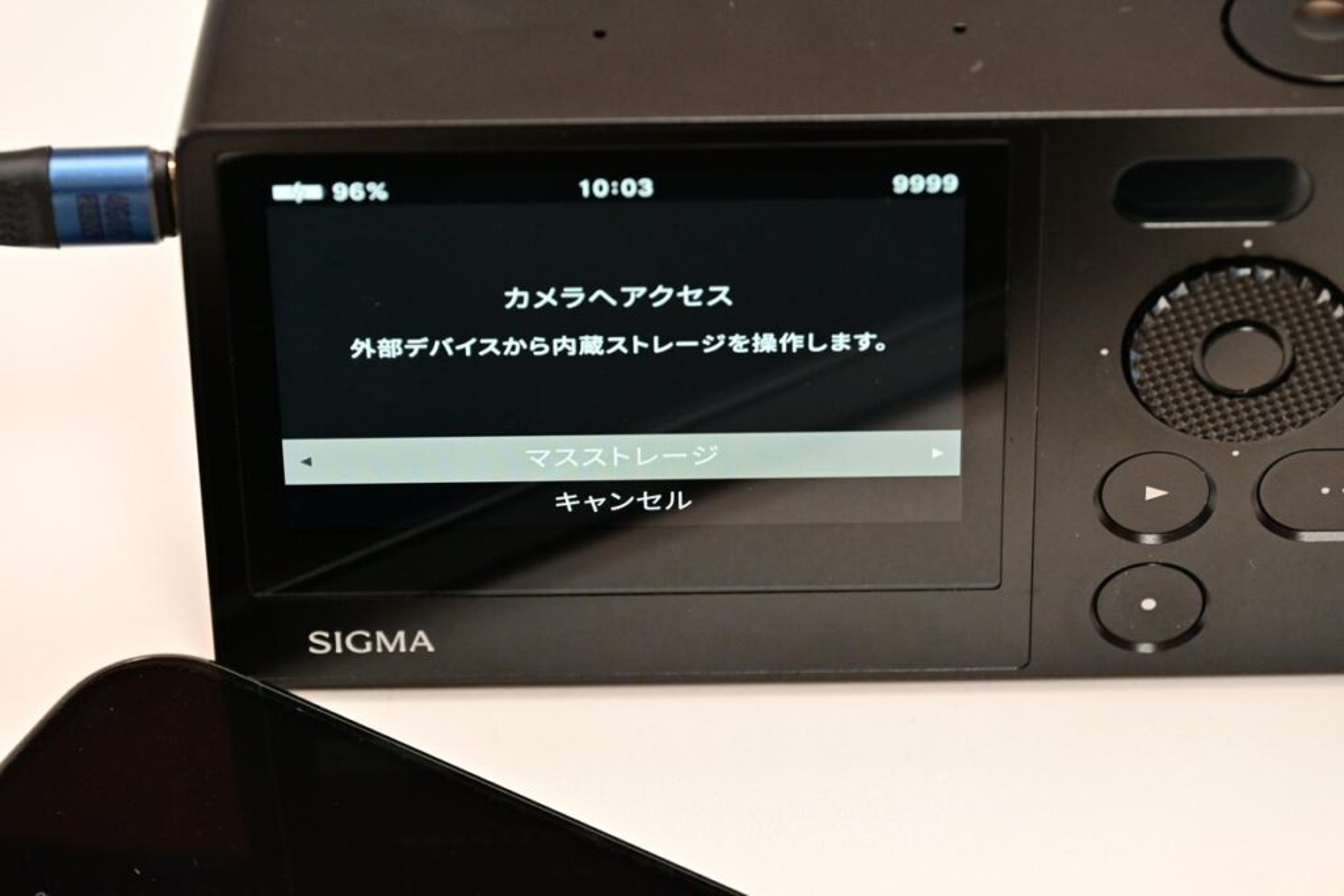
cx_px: 672
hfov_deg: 12.5
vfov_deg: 8.3
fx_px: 6160
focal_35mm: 165
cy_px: 448
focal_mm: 110
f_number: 8
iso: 1250
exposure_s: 1/60
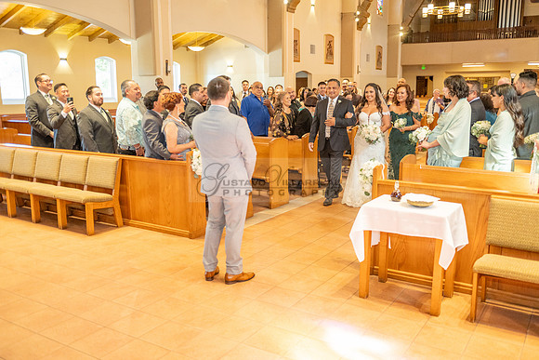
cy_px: 180
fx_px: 509
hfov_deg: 55.8
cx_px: 270
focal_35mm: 34
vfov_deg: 38.9
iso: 1600
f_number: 2.8
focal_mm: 34
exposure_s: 1/160
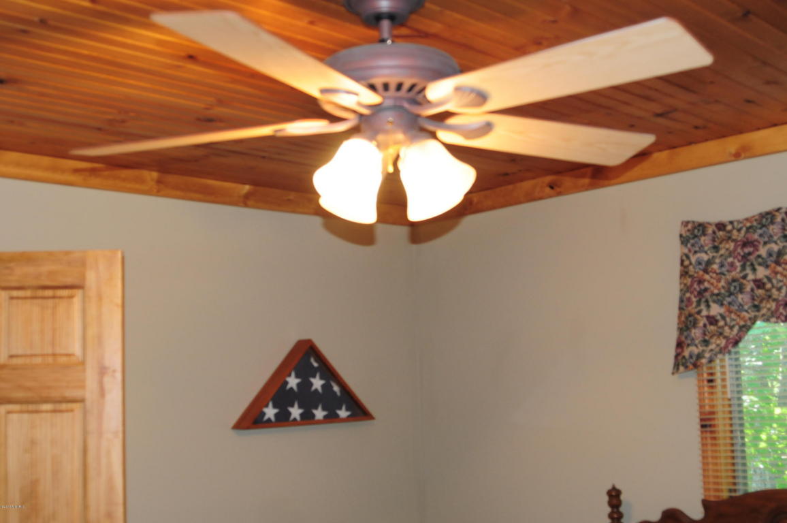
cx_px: 394
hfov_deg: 46.4
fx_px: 917
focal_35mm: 42
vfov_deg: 31.8
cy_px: 262
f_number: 5
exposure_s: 1/60
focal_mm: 28
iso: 800
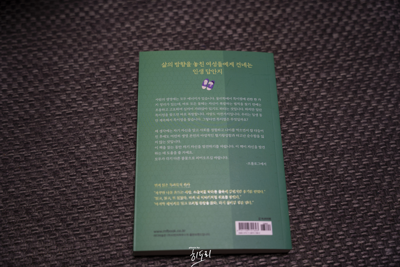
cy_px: 134
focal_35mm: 45
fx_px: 496
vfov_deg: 30.1
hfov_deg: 44.0
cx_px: 200
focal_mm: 44.6
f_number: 2.8
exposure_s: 1/50
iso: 100
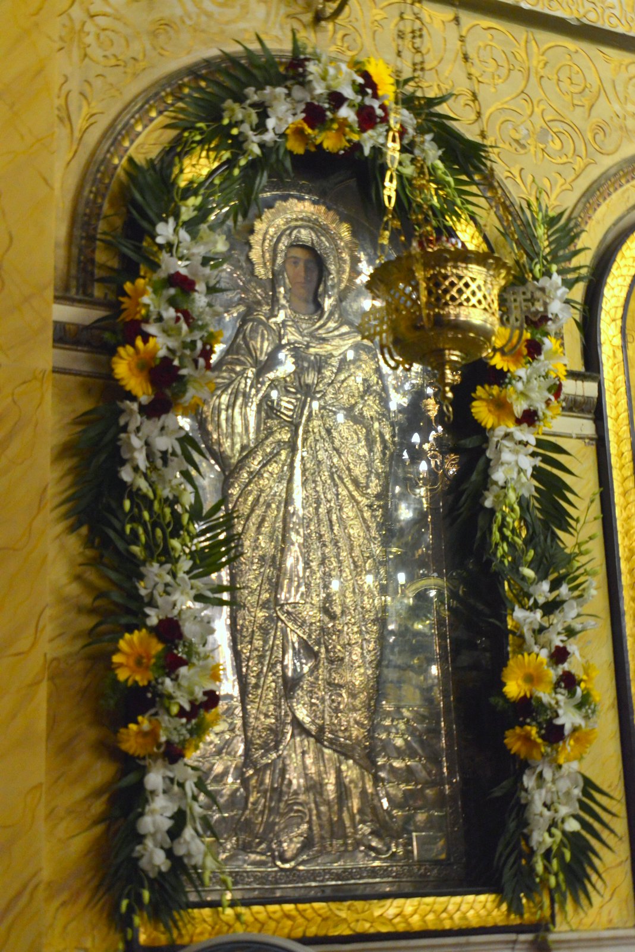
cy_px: 476
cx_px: 318
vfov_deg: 54.4
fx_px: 925
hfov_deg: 37.9
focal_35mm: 35
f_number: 5
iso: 2000
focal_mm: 35
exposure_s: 1/80
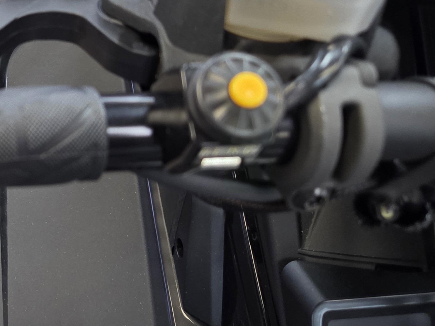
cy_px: 105
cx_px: -89
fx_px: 779
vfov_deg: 23.5
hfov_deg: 27.4
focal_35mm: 62
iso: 400
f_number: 1.8
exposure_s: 1/120
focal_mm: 5.4
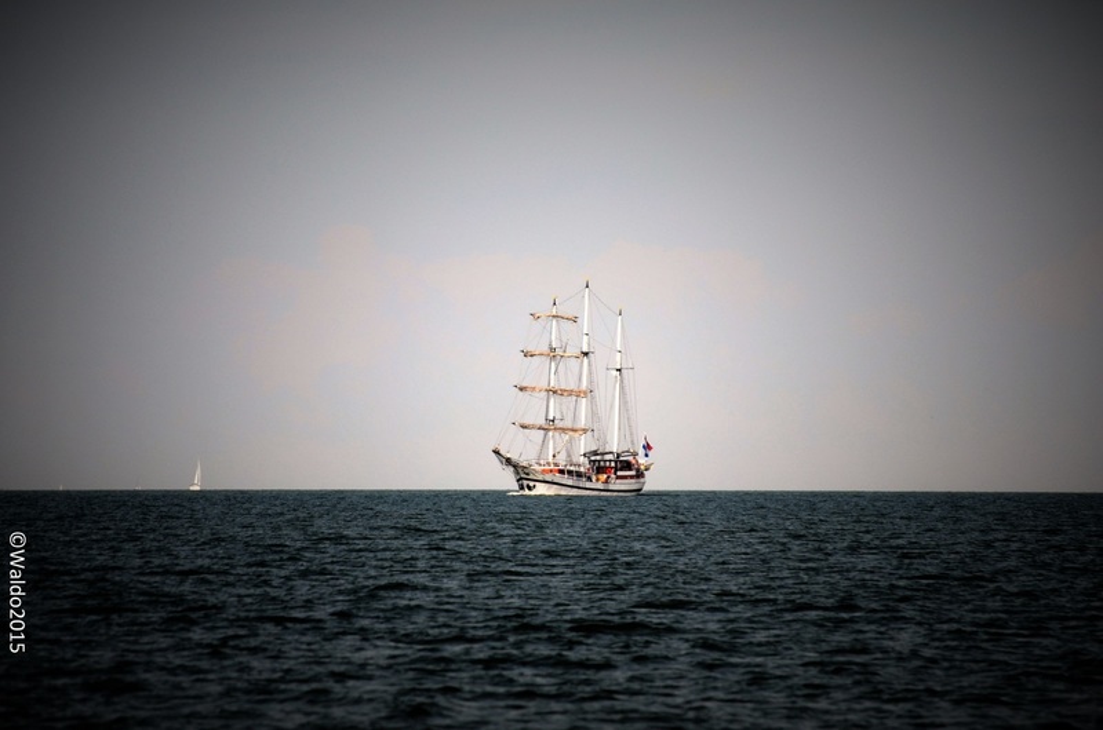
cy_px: 365
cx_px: 552
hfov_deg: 6.9
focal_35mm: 300
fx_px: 9173
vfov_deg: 4.6
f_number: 5.6
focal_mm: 200
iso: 250
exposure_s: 1/2000
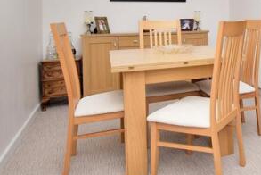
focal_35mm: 39
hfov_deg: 42.8
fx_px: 280
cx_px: 264
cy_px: 20
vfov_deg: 33.0
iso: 200
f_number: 6.3
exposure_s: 1/160
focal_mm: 11.5
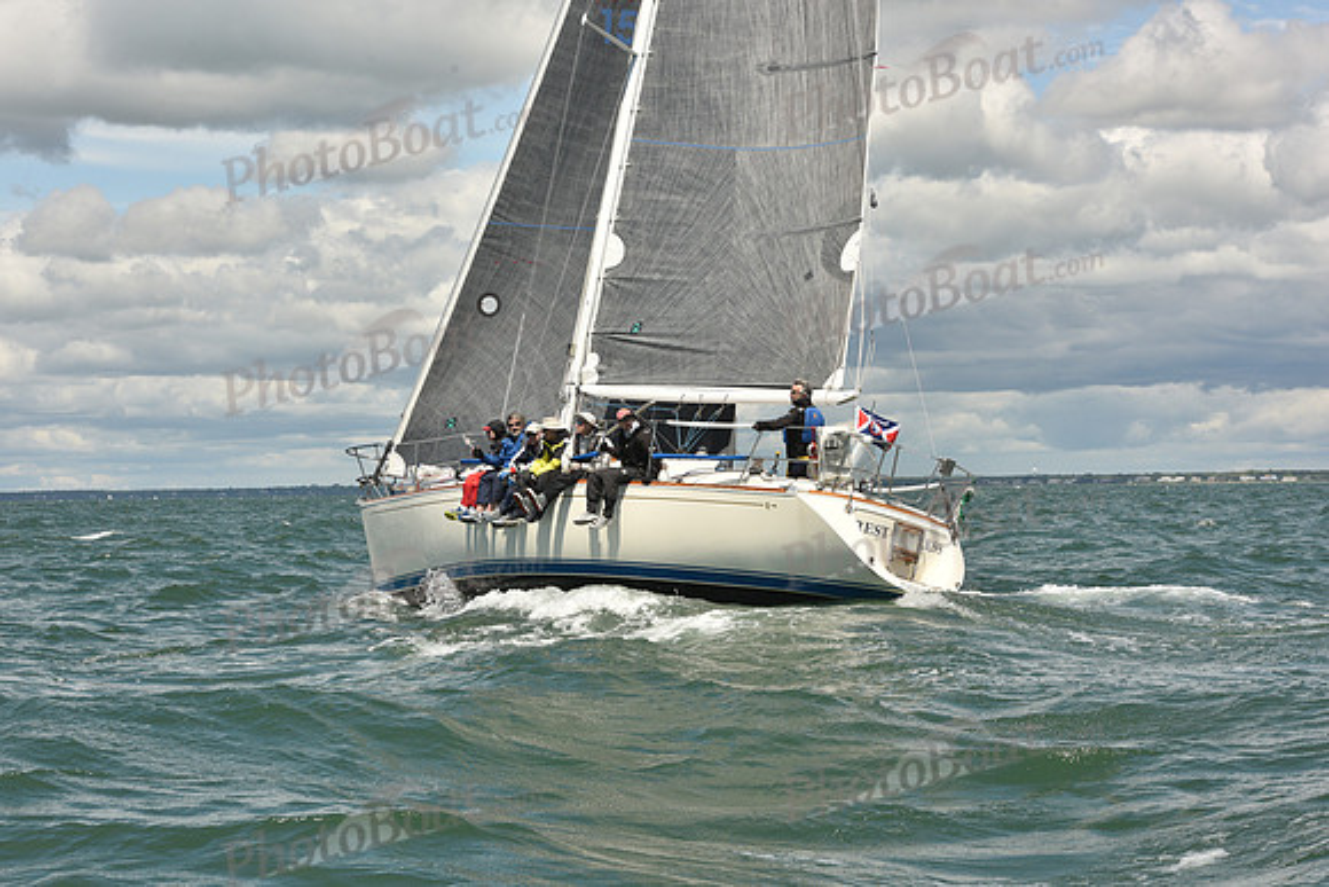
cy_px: 444
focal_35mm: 85
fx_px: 3139
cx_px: 664
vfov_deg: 16.1
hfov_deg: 23.9
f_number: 11
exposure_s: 1/800
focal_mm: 85
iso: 320
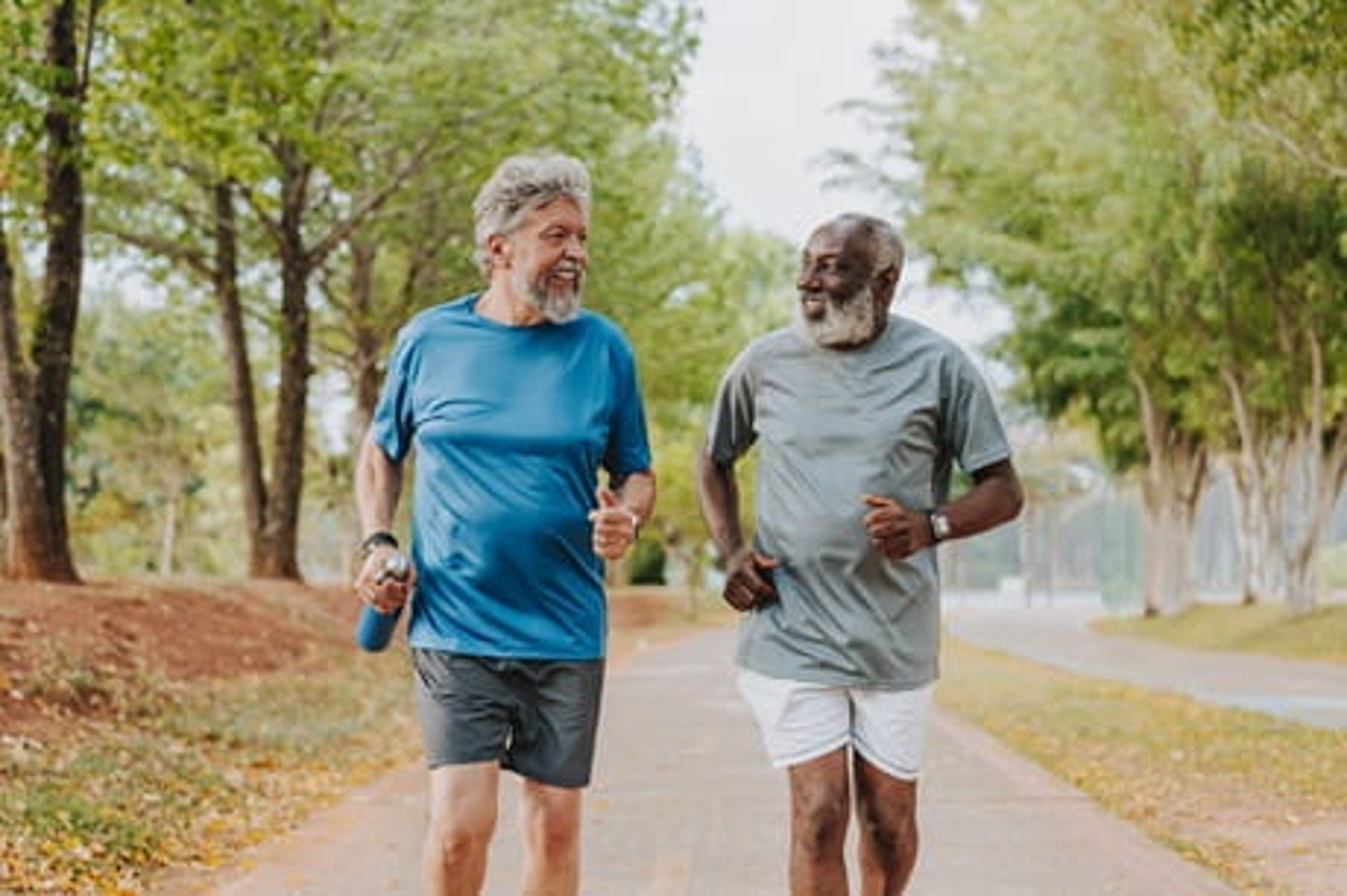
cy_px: 448
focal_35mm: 55
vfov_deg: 24.6
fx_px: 2056
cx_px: 674
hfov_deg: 36.3
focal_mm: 55
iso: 500
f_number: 2.8
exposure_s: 1/800
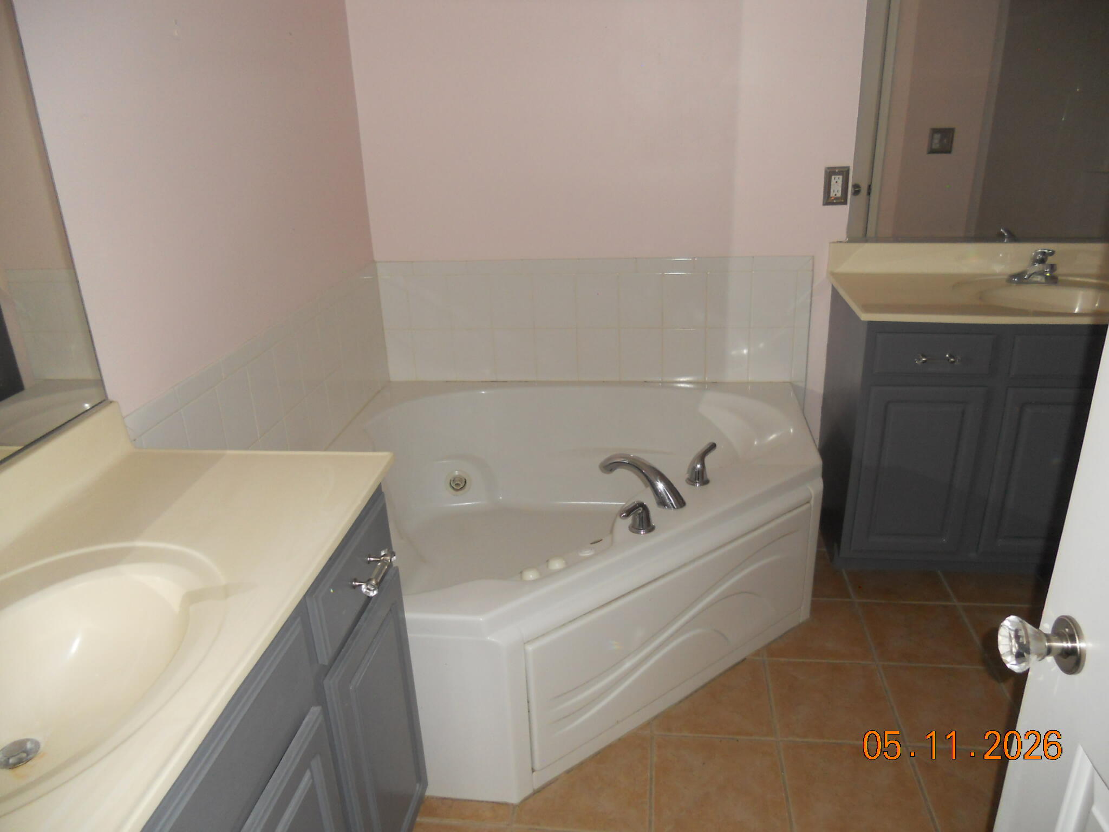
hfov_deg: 65.3
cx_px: 554
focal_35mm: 27
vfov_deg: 51.4
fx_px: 865
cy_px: 416
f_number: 3.2
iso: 200
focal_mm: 4.9
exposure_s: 1/25
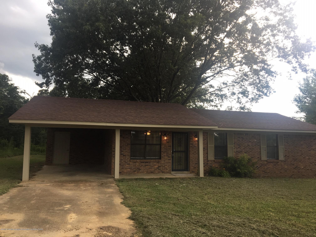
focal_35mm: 29
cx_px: 158
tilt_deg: +6.3
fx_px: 265
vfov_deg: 48.2
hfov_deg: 61.7
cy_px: 118
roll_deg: -0.8
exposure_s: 1/120
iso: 25
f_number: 2.2
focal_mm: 4.15
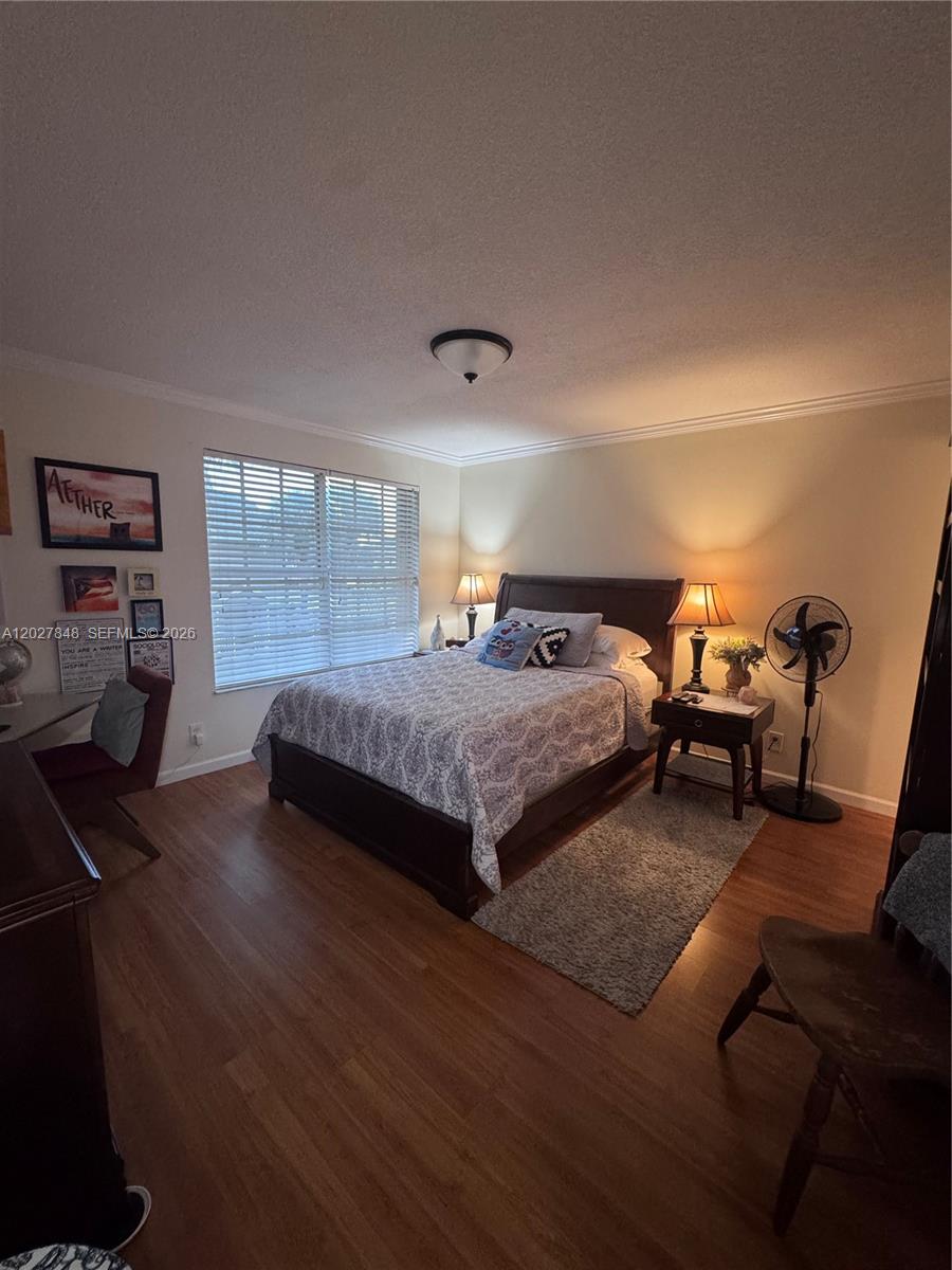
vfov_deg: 102.1
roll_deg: -0.8
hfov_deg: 85.7
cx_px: 476
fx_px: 513
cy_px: 635
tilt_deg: -7.9
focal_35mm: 14
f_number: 2.2
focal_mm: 2.22
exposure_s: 1/60
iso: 500
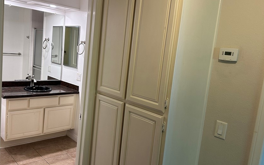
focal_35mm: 31
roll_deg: -4.9
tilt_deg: -7.3
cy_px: 80
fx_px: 223
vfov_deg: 40.6
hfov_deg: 60.7
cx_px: 106
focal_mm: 6.86
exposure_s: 1/60
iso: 125
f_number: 1.78
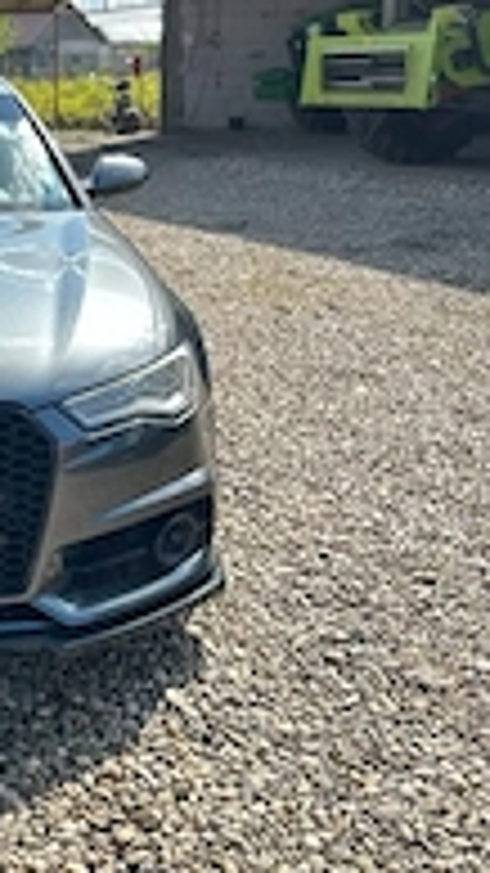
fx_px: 1248
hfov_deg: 20.6
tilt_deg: -8.9
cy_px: 279
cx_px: -112
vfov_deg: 38.0
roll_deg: +1.0
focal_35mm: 54
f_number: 1.78
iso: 80
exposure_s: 1/1272
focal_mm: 6.86
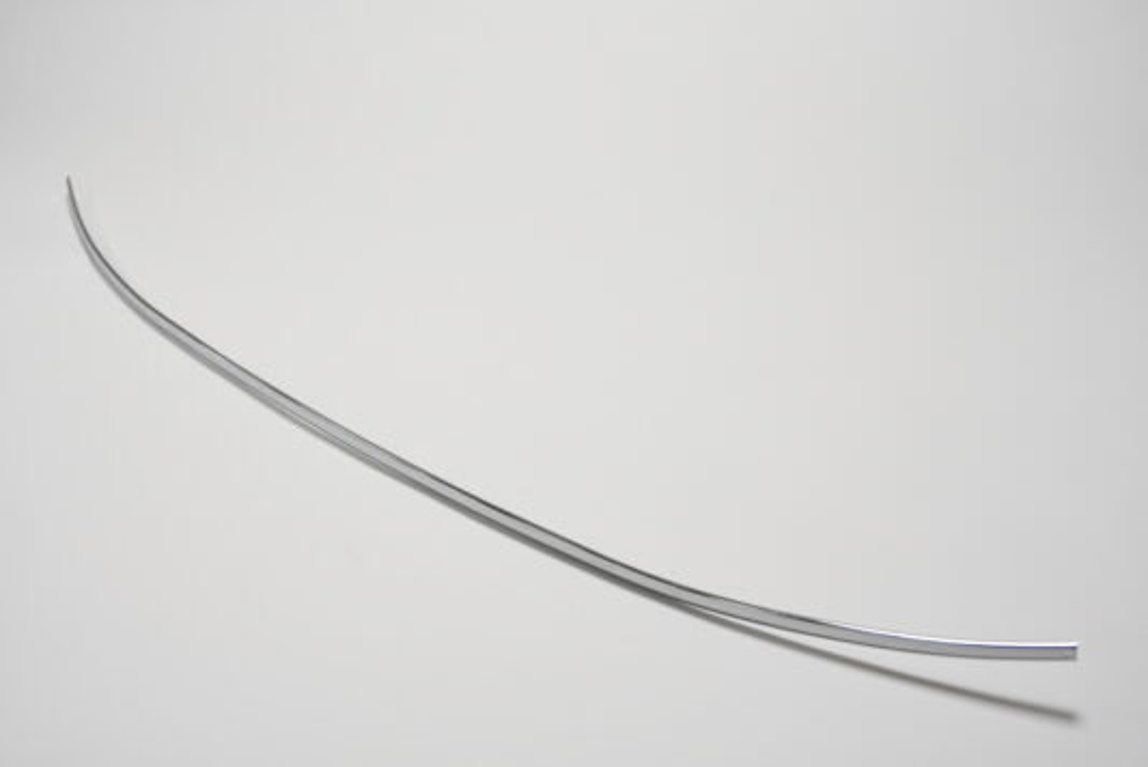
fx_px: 1484
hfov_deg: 42.3
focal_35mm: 46
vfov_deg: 29.0
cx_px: 574
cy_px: 384
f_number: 2.8
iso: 320
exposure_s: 1/100
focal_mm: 31
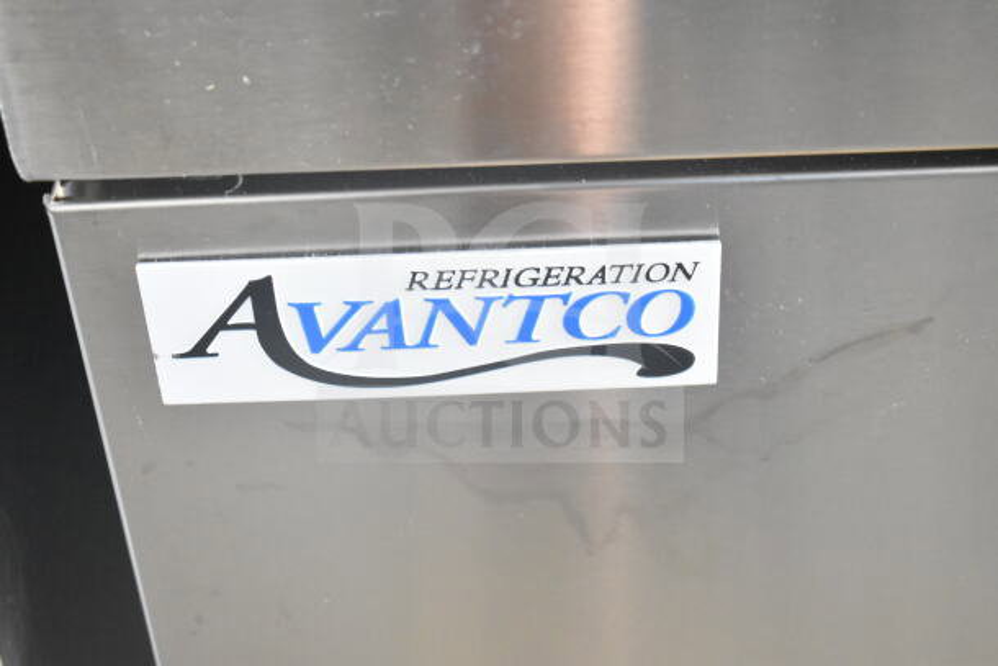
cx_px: 499
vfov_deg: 18.9
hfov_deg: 28.1
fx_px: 1996
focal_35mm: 72
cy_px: 333
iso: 6400
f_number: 5.3
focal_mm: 48
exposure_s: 1/80
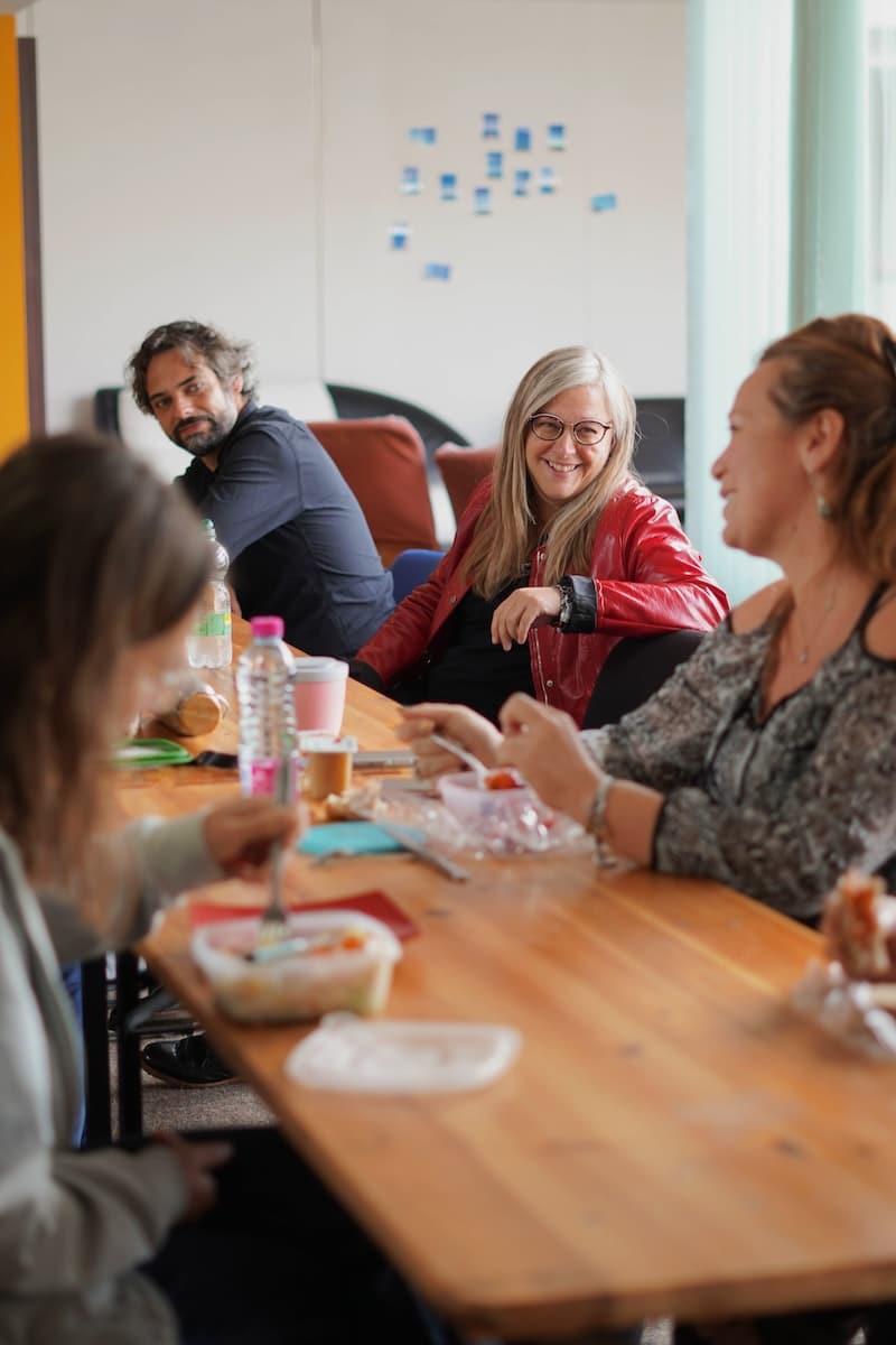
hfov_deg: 18.2
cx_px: 448
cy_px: 672
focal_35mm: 75
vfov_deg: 27.0
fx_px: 2800
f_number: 2
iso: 160
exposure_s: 1/80
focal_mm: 50
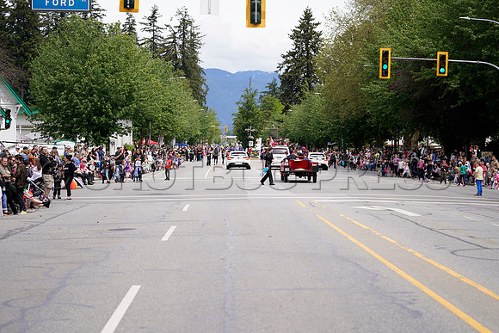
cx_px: 250
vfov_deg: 19.5
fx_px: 970
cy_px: 166
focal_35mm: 70
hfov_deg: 28.8
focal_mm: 70
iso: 100
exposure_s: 1/400
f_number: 2.8
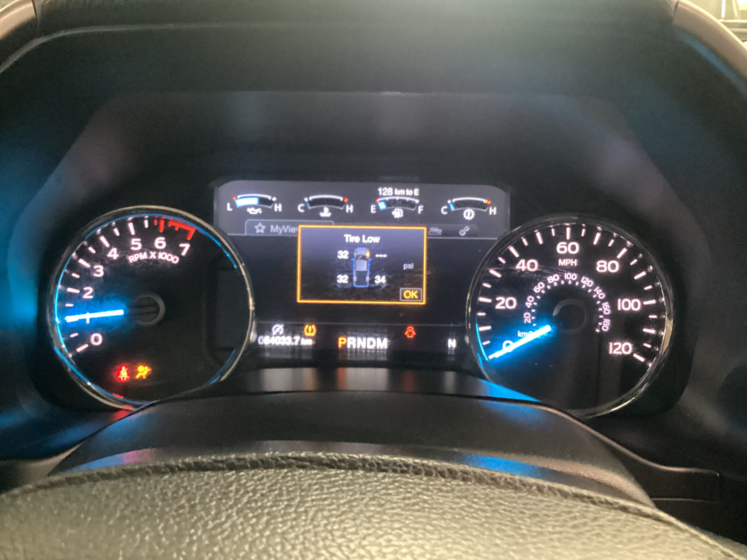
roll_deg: +2.4
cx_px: 374
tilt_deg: -27.6
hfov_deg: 58.4
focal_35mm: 31
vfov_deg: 45.4
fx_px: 669
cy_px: 280
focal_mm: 3.3
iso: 640
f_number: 2.4
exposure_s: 1/20
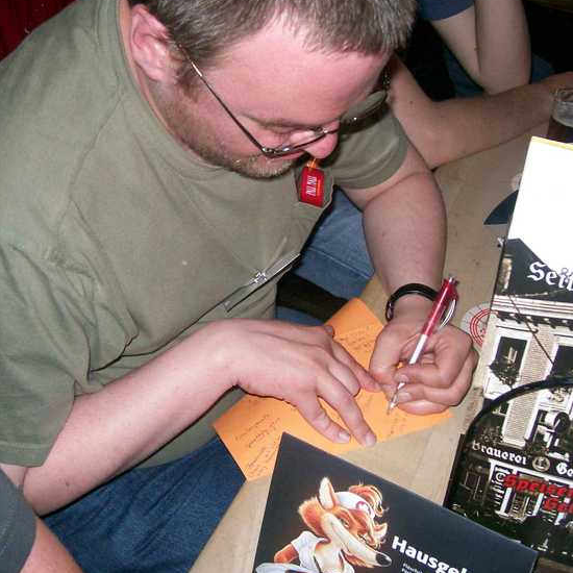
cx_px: 282
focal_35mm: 45
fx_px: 843
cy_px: 264
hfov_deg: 37.6
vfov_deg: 37.5
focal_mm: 5.8
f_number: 2.8
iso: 200
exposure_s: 1/64
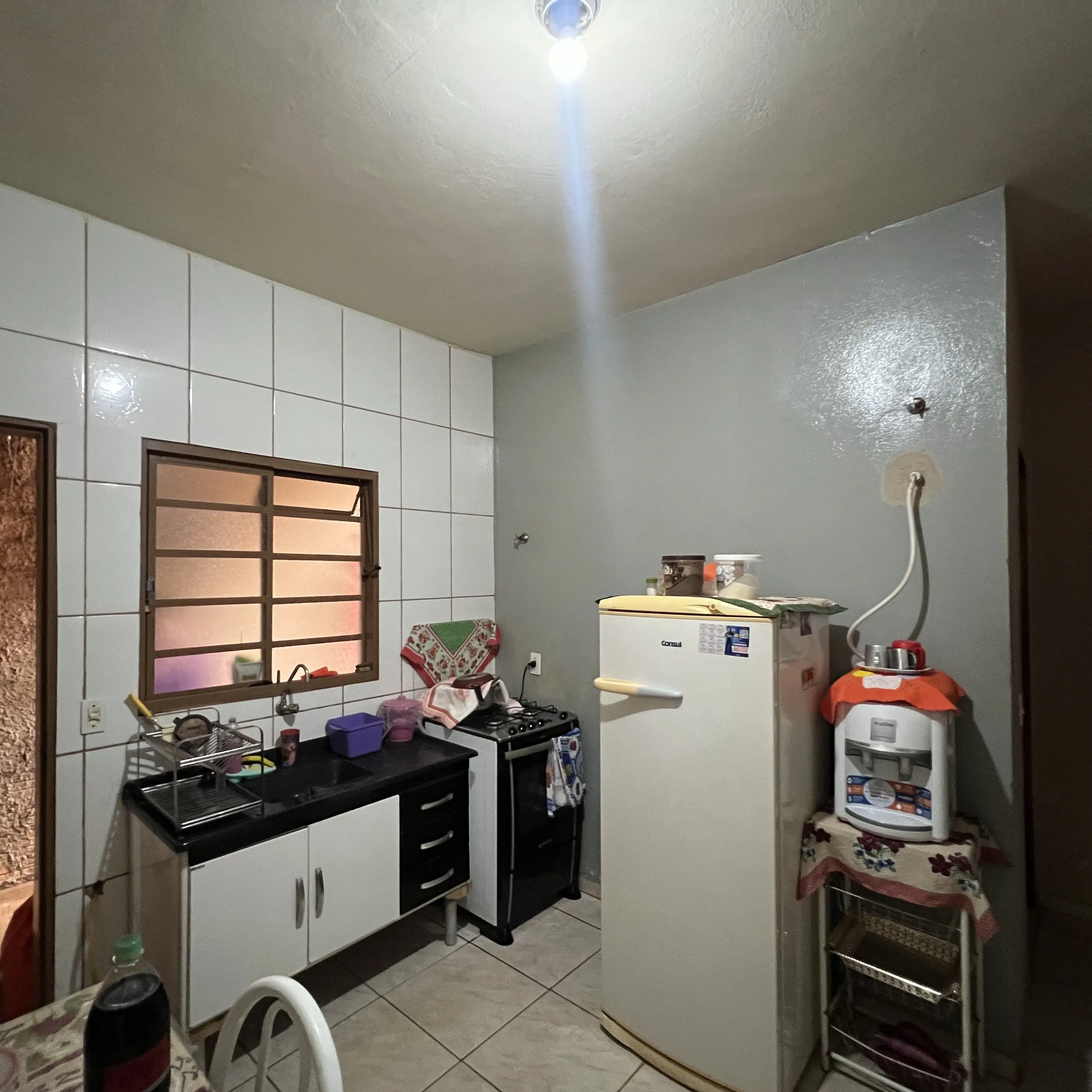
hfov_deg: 87.4
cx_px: 531
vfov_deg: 87.4
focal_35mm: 16
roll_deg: +0.3
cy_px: 567
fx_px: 571
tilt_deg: -0.1
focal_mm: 1.57
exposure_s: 1/60
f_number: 1.8
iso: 1000
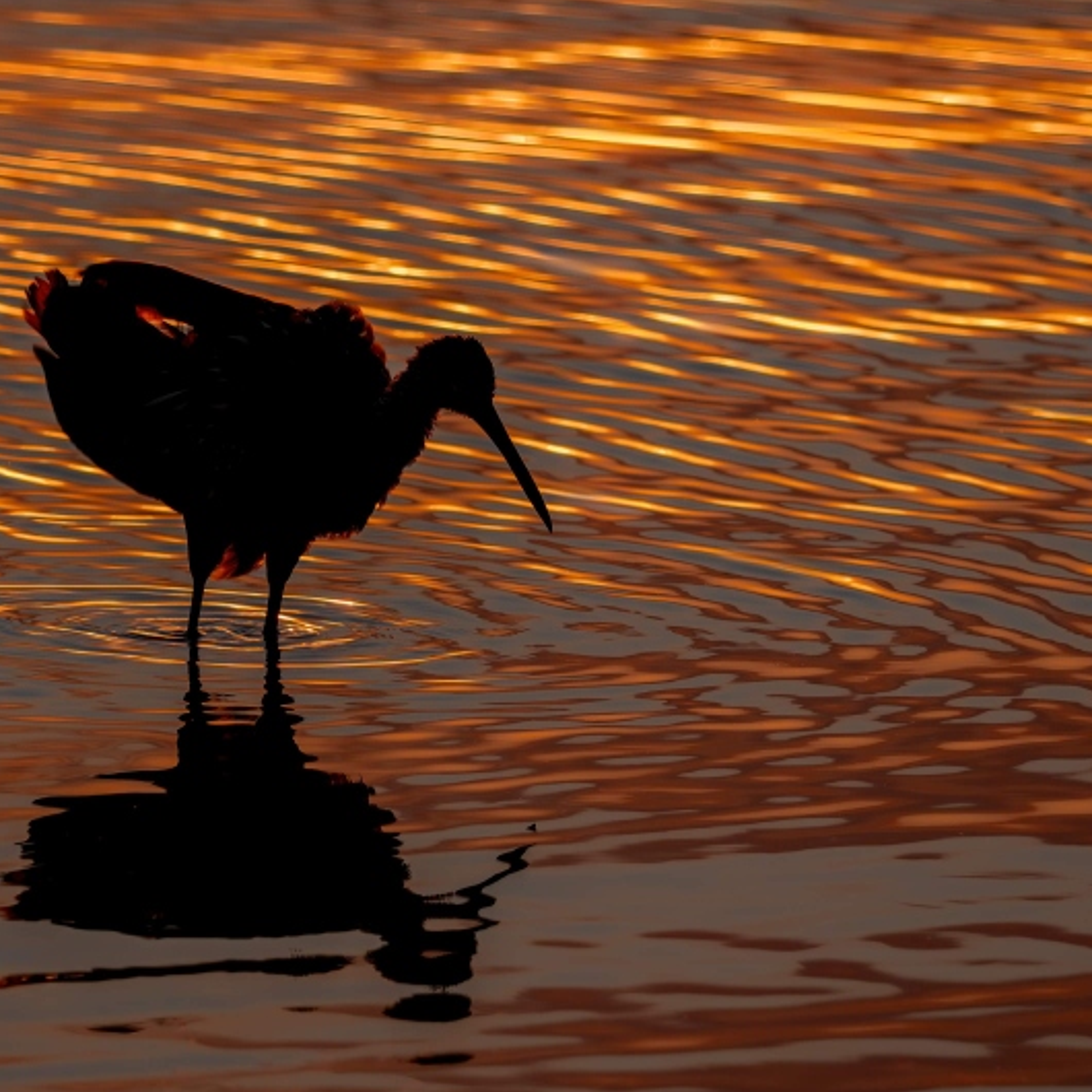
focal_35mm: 961
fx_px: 34298
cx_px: 536
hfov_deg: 1.8
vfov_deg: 1.8
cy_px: 545
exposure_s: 1/800
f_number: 7.1
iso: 640
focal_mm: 500
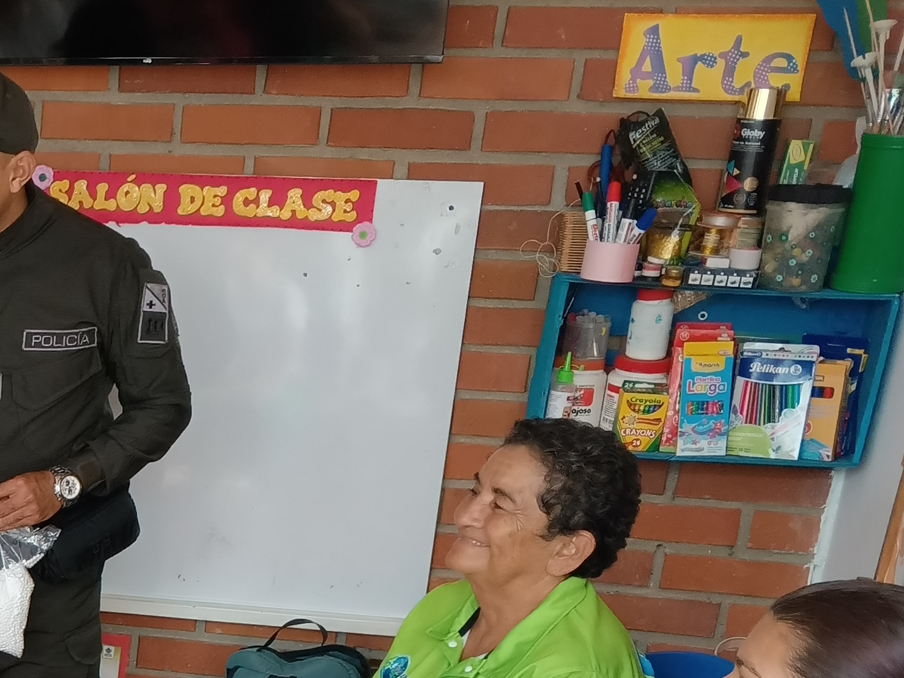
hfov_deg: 25.6
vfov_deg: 20.9
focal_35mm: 66
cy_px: 795
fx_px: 1723
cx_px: -246
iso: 150
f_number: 1.6
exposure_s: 1/100
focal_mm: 4.09
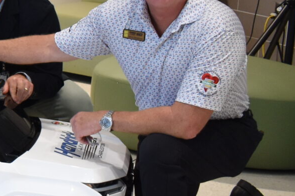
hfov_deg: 14.4
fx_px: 959
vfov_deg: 11.6
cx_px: -306
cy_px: 11
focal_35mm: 117
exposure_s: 1/30
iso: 1000
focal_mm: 18
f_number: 4
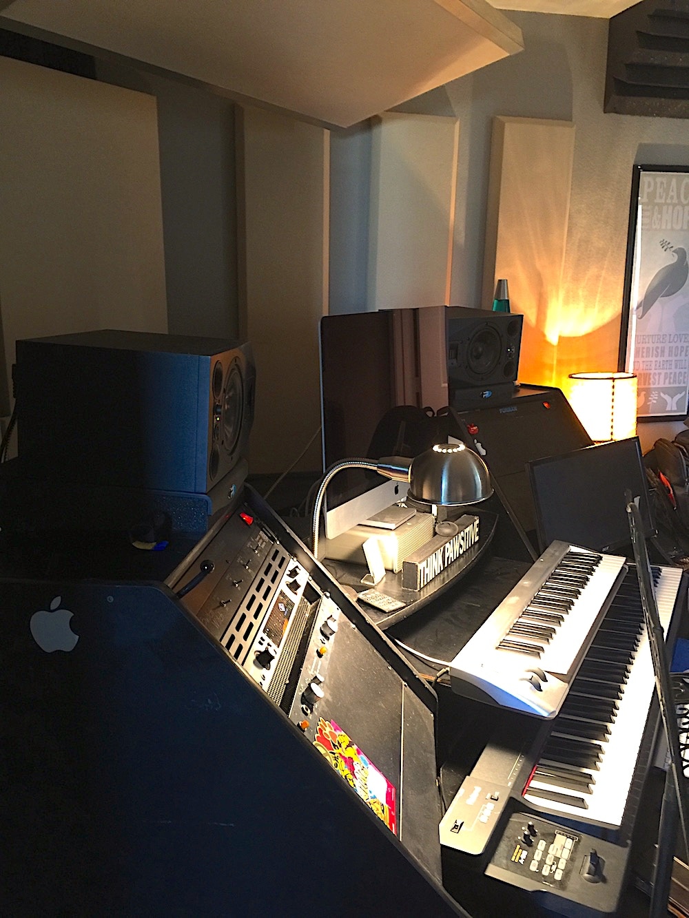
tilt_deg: -12.0
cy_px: 459
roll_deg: +0.3
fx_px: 770
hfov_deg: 48.2
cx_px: 344
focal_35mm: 29
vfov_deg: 61.7
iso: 64
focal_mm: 4.15
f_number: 2.2
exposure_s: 1/4
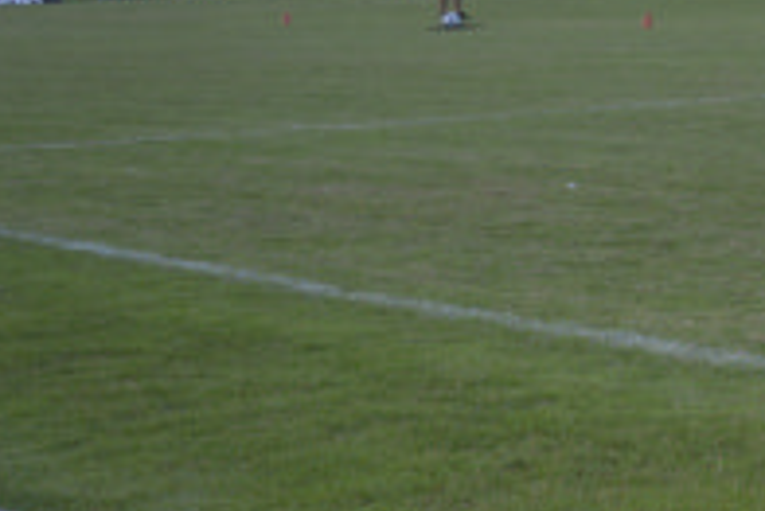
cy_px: -2
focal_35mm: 168
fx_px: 3573
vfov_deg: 8.1
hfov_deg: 12.0
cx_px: 925
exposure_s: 1/60
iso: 450
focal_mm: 44
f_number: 4.5
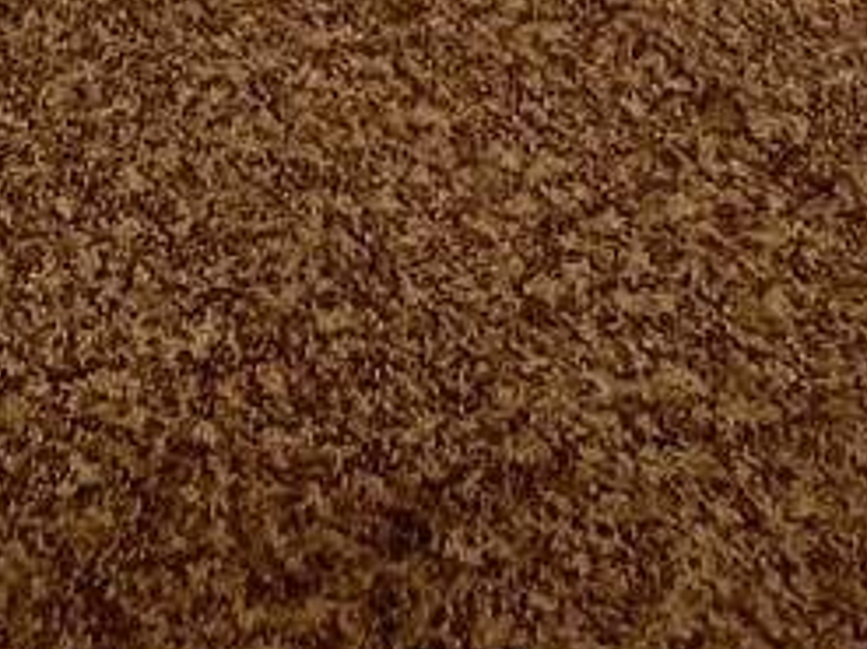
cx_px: 407
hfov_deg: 12.5
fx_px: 3955
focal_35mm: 158
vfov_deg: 8.0
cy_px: -1310
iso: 160
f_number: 1.6
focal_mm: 5.1
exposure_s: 1/60
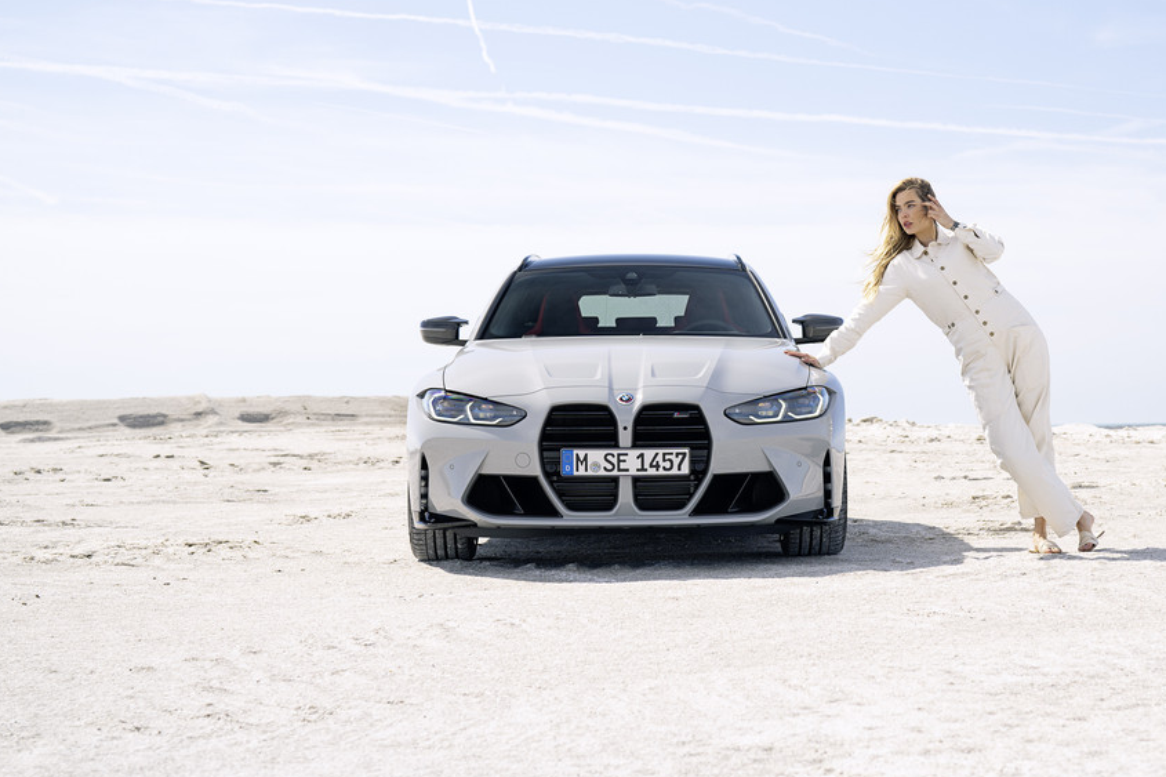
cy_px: 288
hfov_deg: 28.3
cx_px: 787
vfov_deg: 19.1
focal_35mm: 71
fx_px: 2299
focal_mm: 50
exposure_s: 1/200
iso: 100
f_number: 4.5
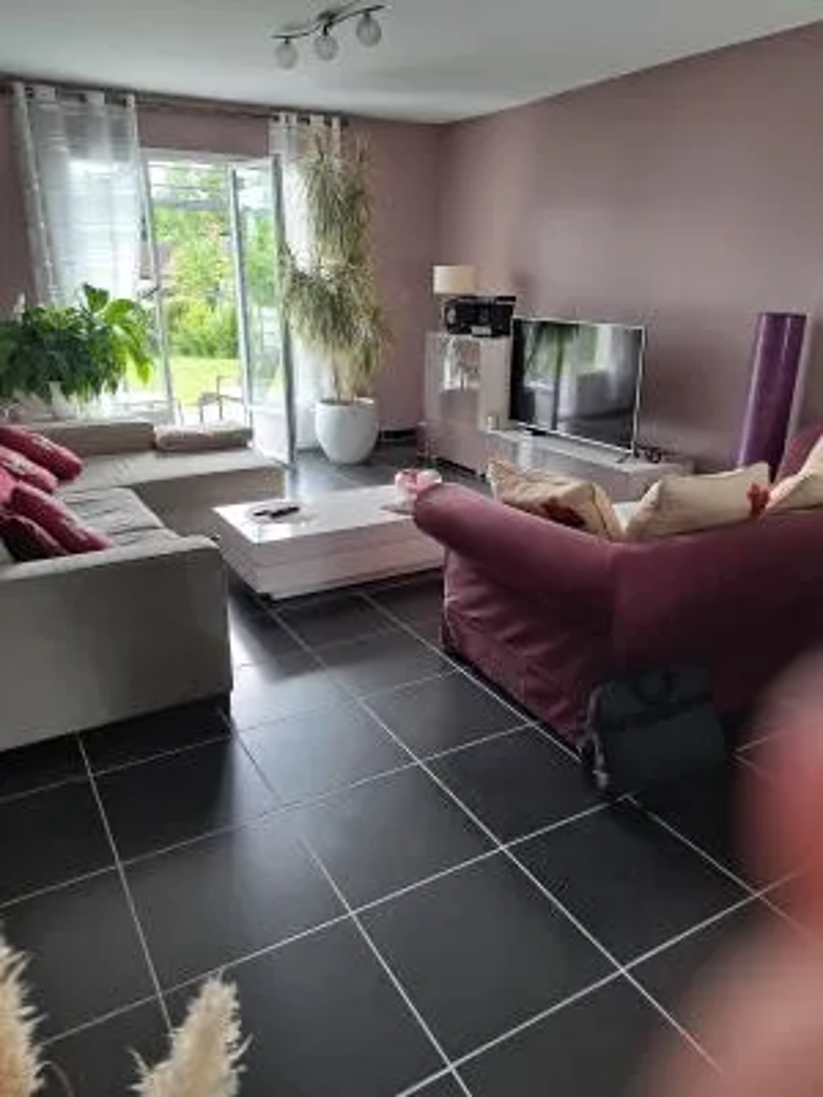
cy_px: 548
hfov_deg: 56.8
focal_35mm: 24
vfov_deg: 71.6
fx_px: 761
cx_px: 412
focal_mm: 5.23
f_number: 1.8
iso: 50
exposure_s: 1/50
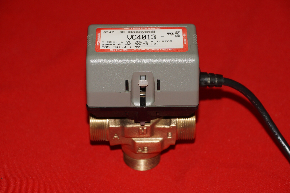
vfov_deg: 11.4
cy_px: 96
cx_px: 145
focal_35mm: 120
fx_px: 967
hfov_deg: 17.1
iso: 320
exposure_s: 1/60
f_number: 5.6
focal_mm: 80
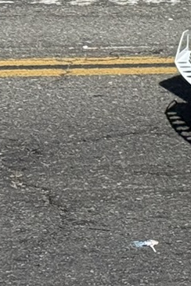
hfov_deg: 4.6
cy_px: -75
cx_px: 653
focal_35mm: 279
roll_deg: -1.5
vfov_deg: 7.3
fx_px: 2220
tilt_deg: -5.8
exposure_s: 1/5208
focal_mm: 6.76
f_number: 1.78
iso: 64
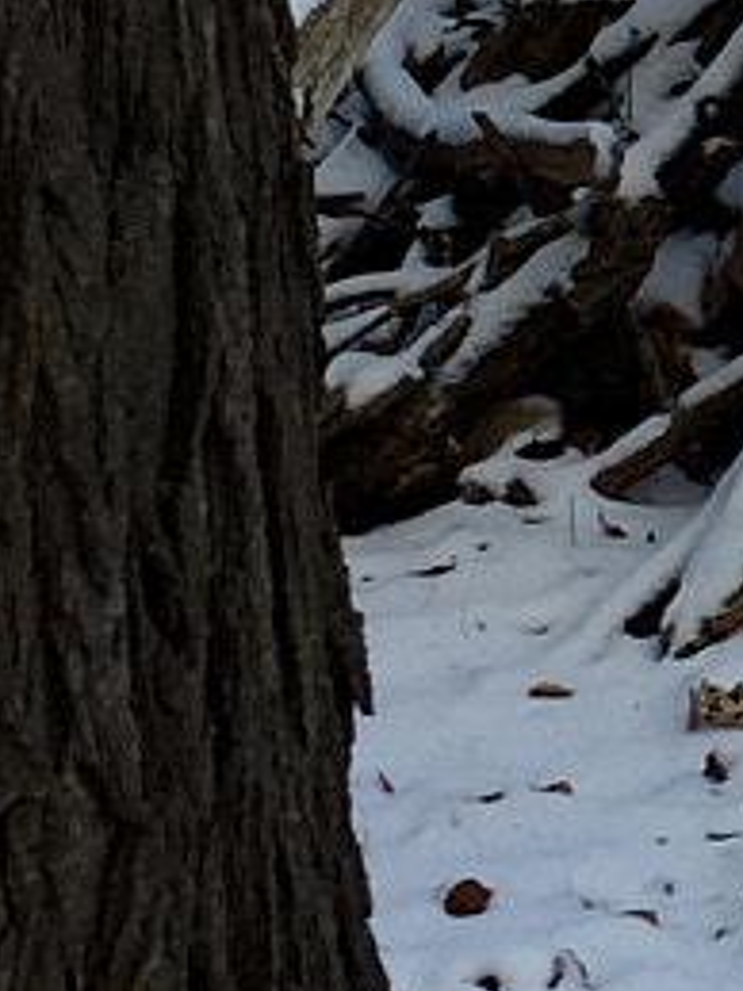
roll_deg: +0.1
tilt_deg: -1.5
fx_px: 5127
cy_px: -677
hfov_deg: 8.0
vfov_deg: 10.5
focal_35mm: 179
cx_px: 1406
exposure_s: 1/163
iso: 32
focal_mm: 4.15
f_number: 2.2
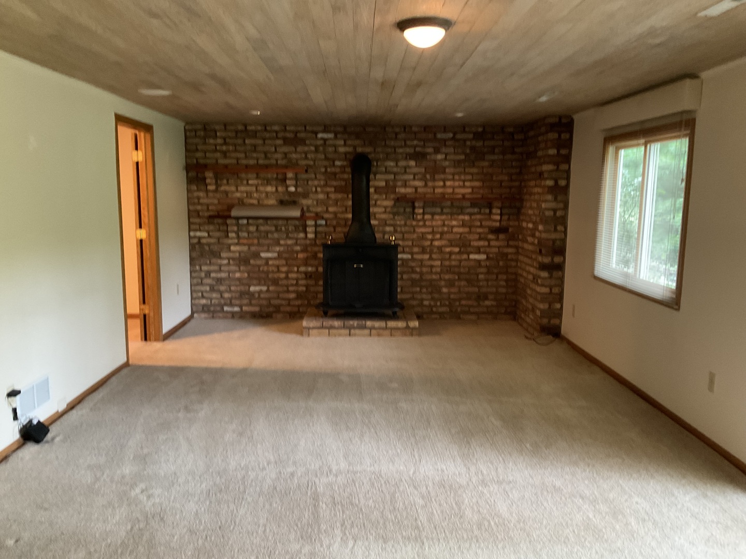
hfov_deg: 61.7
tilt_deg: -7.4
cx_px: 373
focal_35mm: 29
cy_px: 280
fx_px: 625
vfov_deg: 48.2
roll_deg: -0.9
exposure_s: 1/40
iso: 320
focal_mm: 3
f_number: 1.8
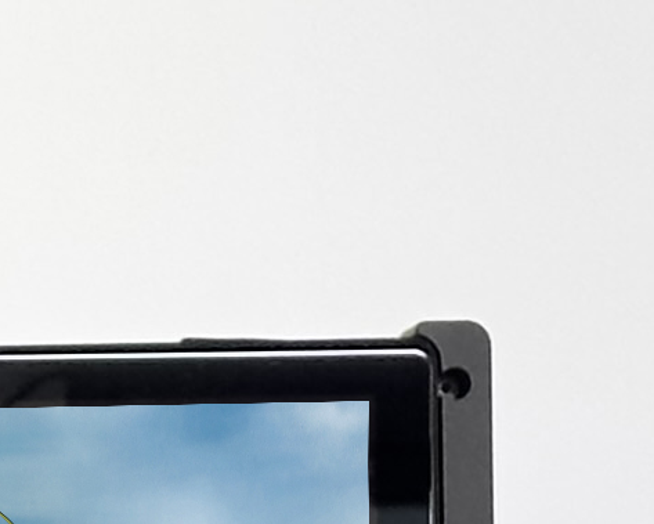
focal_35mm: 399
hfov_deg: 4.8
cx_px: 51
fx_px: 7728
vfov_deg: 3.7
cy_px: 2079
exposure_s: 1/361
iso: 64
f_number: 1.78
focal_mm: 6.86
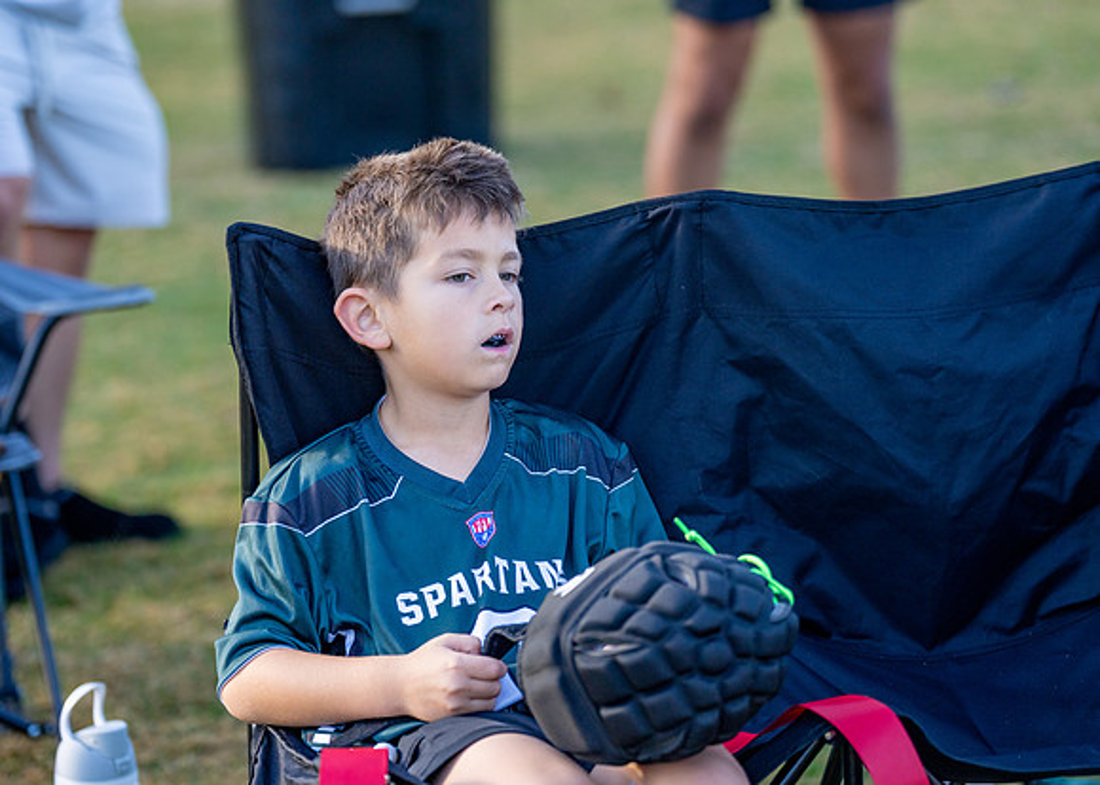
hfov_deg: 15.8
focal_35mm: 127
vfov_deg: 11.3
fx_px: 3968
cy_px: 397
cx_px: 476
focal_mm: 113
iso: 200
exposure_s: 1/1250
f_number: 2.8
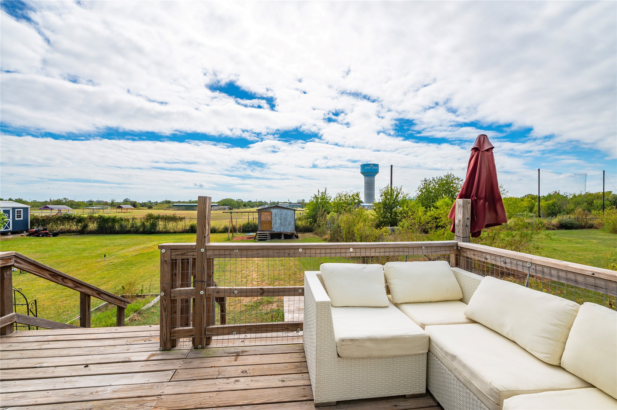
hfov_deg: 100.4
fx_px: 257
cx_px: 308
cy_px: 205
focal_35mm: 15
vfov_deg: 77.2
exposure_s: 1/250
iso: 125
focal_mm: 15
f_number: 11
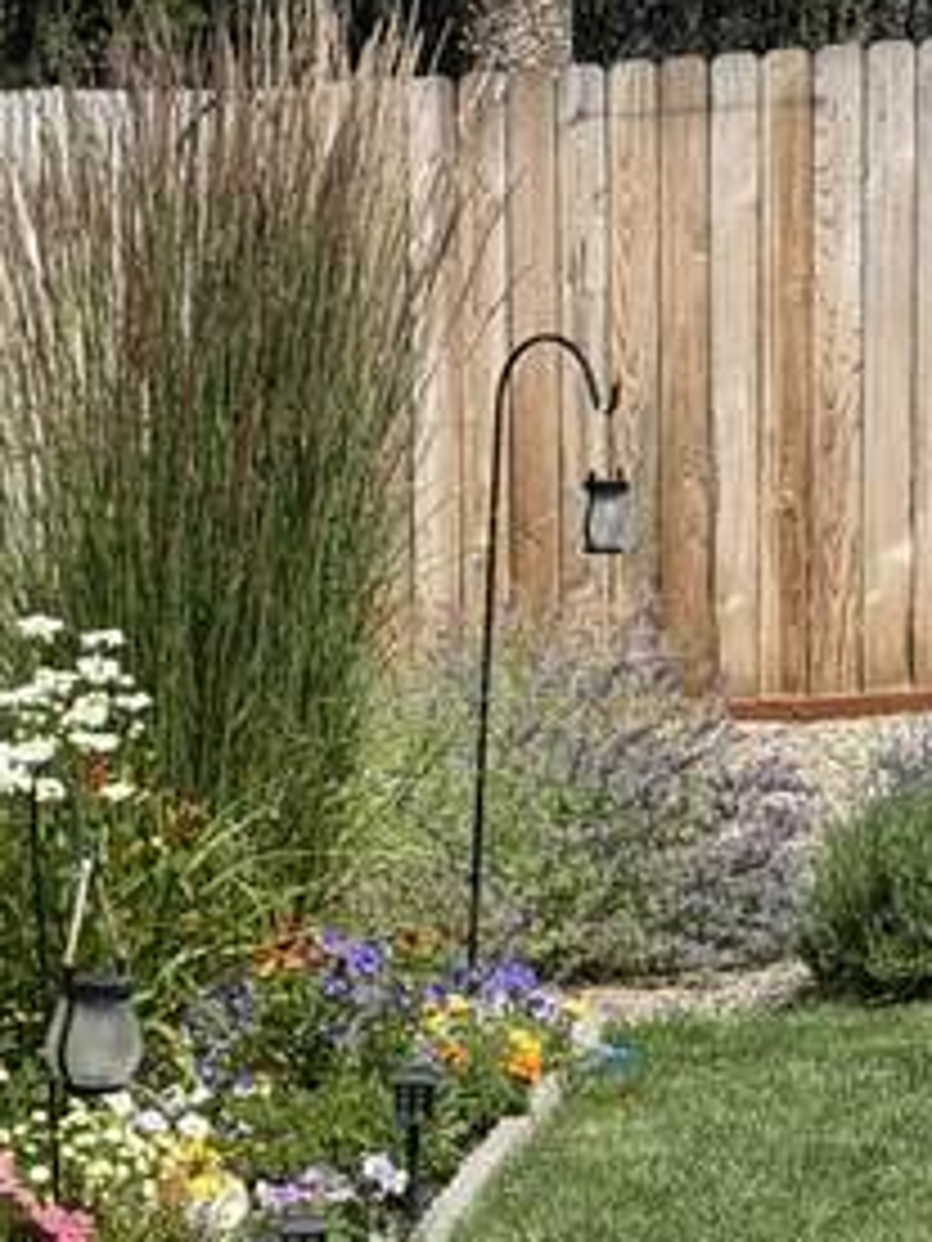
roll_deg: +3.8
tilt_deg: -14.7
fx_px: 5995
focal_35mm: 167
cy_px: 1706
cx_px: -432
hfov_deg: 8.7
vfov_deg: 11.5
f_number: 1.78
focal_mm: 6.76
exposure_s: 1/5208
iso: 64
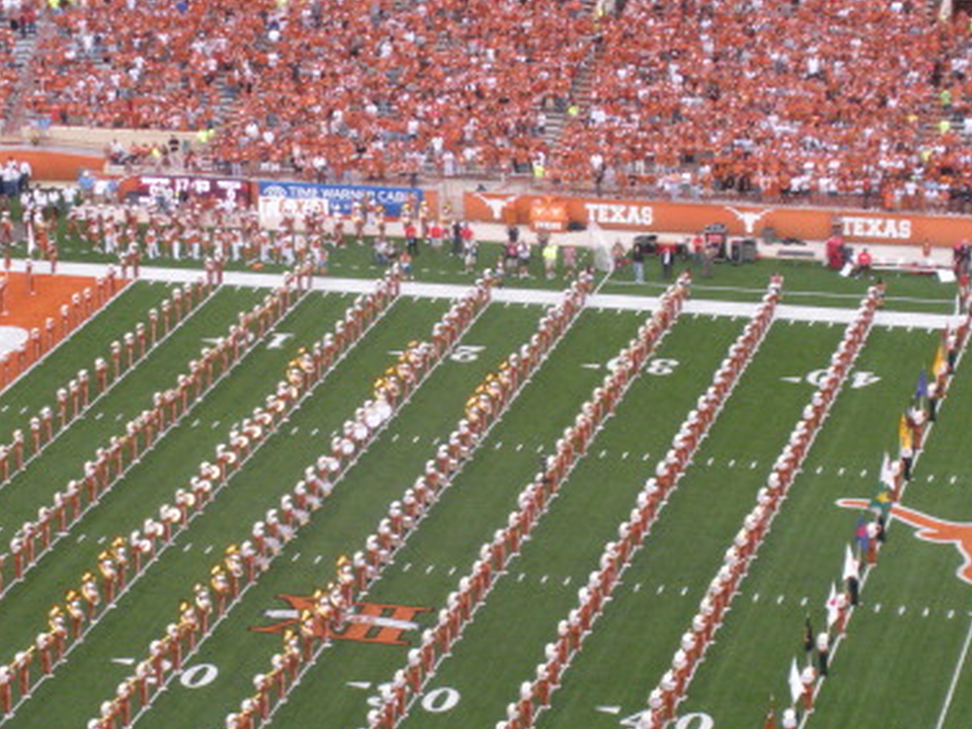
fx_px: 3061
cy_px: 432
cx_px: 465
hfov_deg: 18.0
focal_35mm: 109
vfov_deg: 13.6
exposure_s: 1/120
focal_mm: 11.2
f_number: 4.6
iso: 266
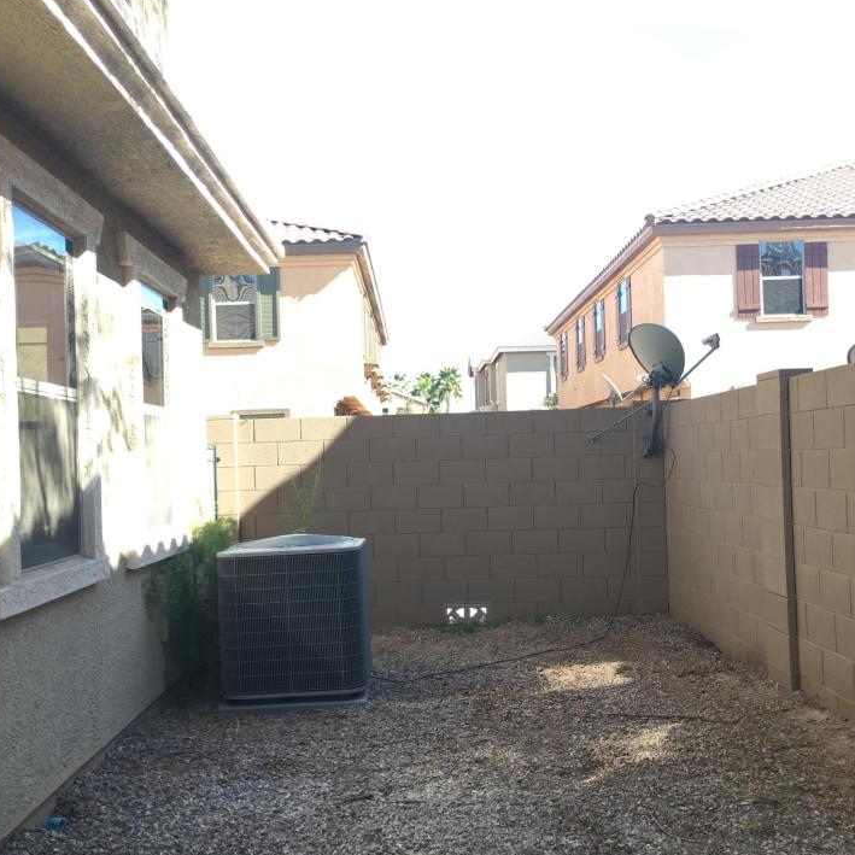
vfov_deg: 44.9
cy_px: 449
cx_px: 431
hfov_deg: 44.9
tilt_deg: +1.2
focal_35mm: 37
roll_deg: +2.3
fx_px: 1034
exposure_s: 1/176
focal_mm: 4.15
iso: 25
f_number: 2.2
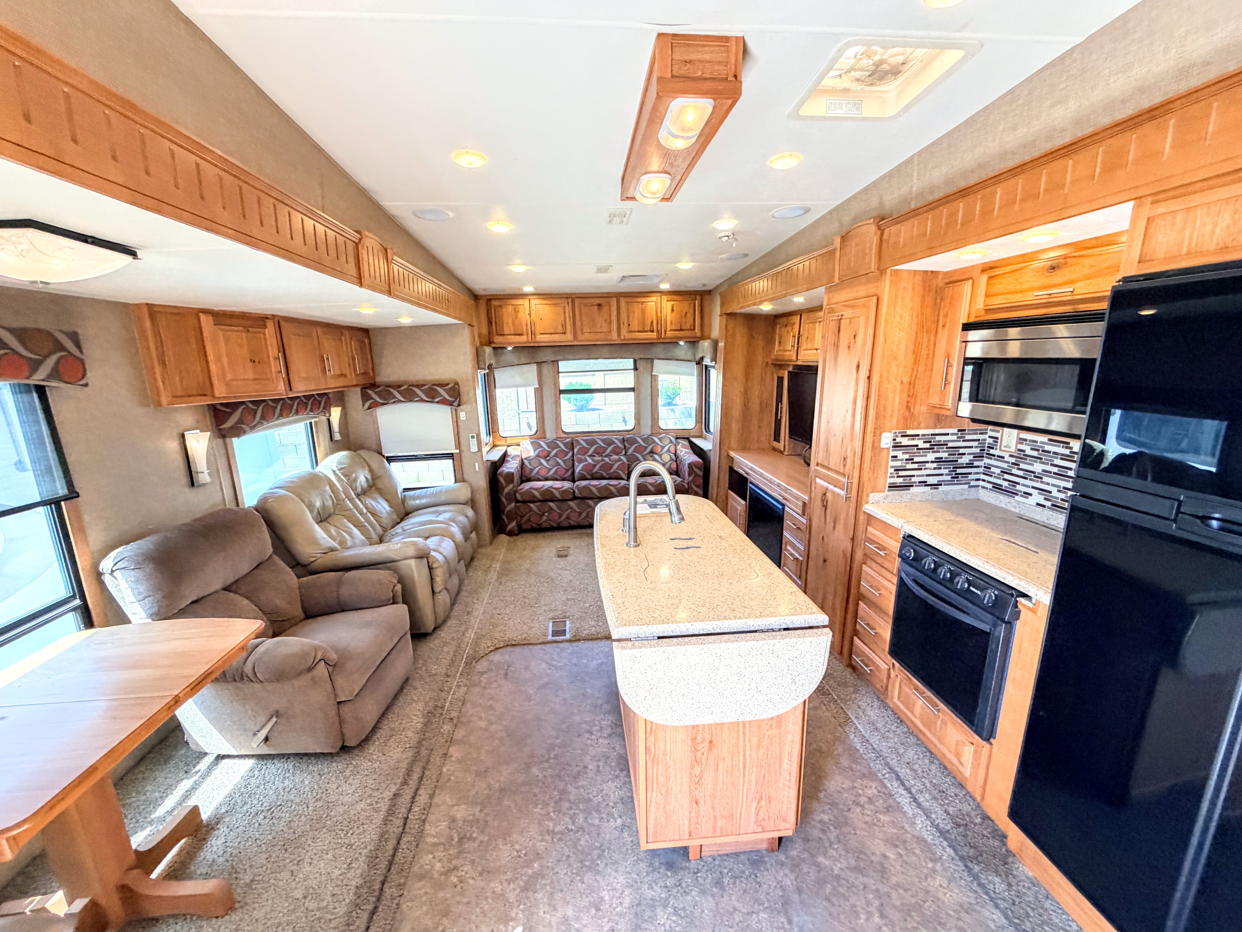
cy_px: 466
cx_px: 621
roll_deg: +2.4
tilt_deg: -9.9
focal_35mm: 14
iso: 320
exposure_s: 1/121
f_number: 2.2
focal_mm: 2.22
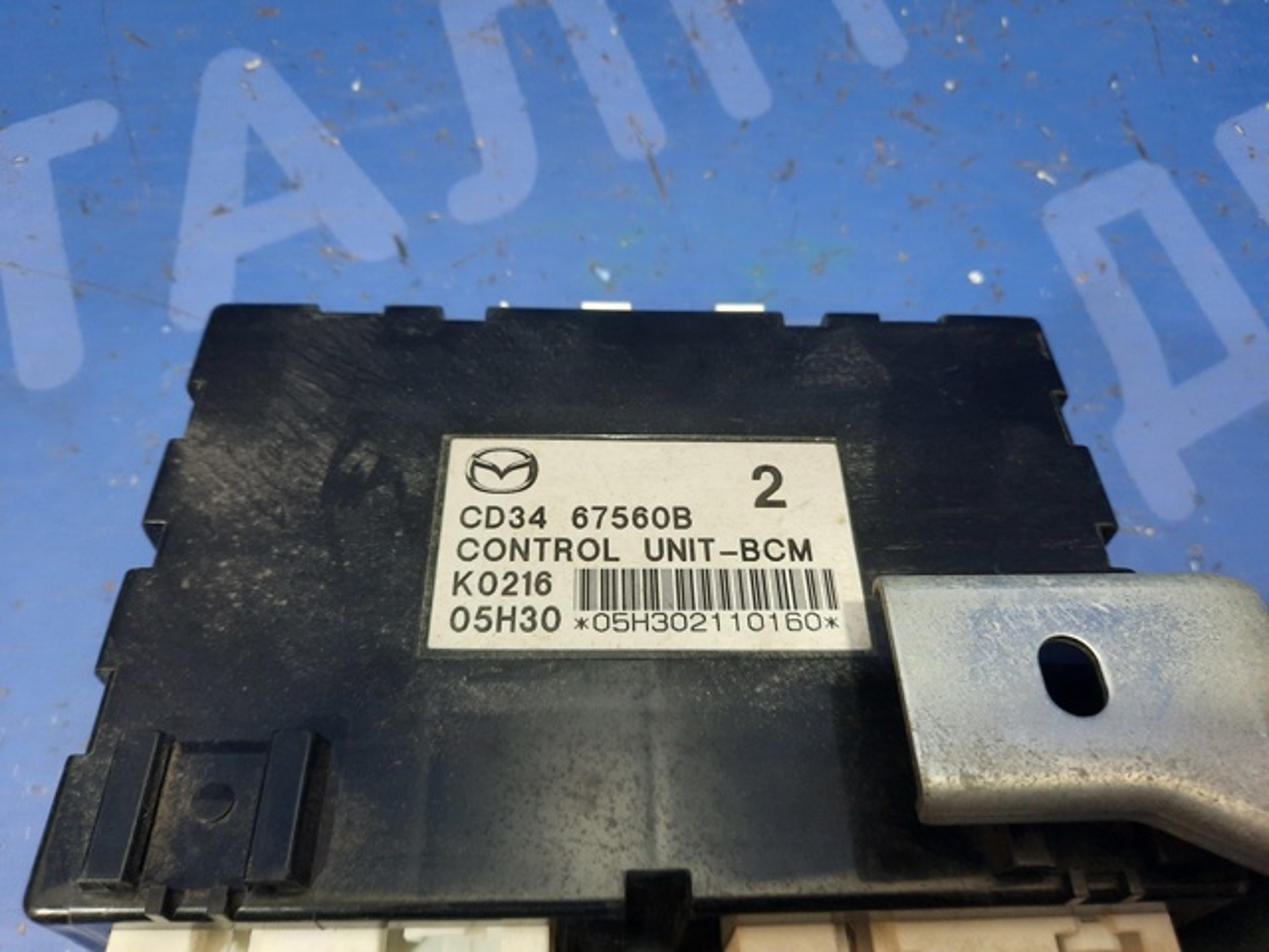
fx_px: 916
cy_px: 476
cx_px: 634
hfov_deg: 69.4
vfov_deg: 54.9
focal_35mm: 25
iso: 320
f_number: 2
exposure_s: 1/50
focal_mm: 4.6
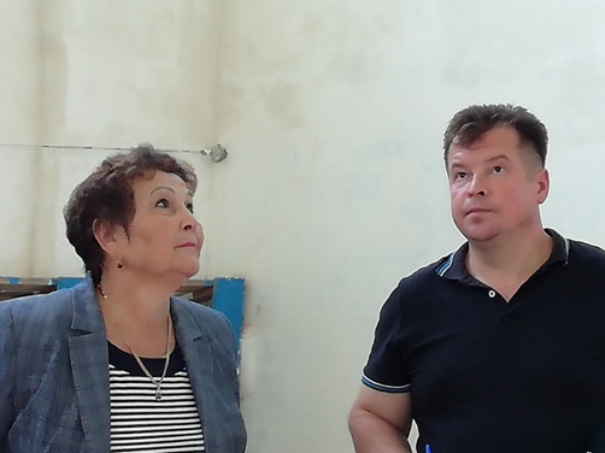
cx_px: 429
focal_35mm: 110
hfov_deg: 17.8
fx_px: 1922
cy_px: 142
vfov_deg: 13.4
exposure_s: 1/33.3
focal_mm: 3.46
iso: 160
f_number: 2.2
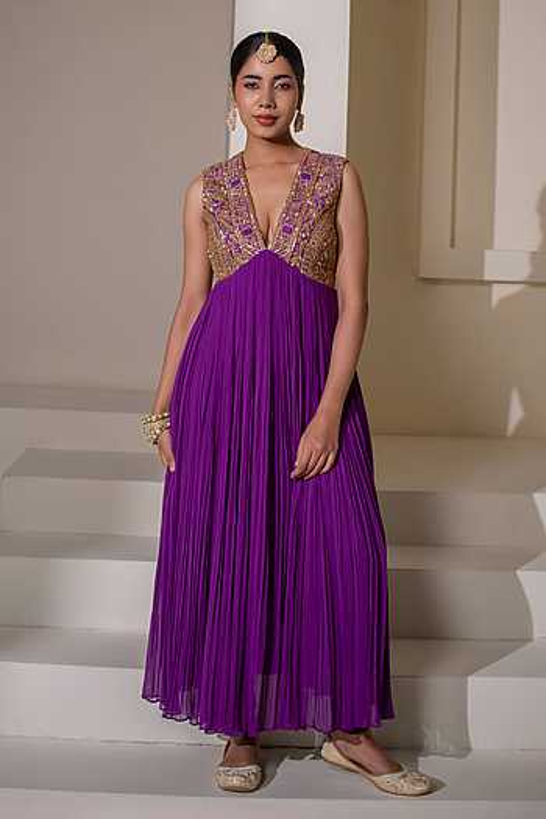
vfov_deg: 54.4
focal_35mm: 35
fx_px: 796
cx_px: 273
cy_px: 410
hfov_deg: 37.9
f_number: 2.8
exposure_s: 1/320
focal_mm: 35
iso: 400
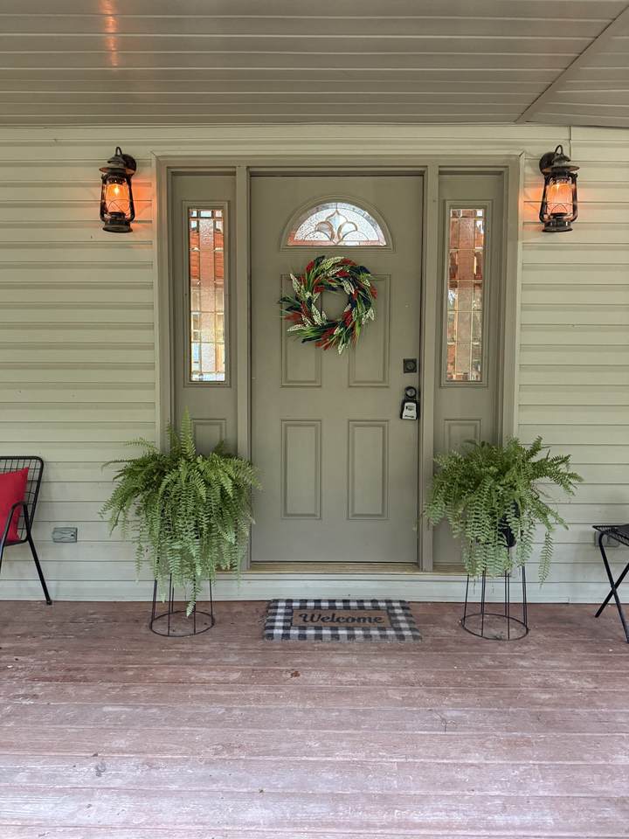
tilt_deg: -0.9
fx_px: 581
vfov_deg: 71.6
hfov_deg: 56.8
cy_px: 420
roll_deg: -0.6
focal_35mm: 24
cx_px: 314
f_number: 1.78
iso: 800
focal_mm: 6.76
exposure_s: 1/40
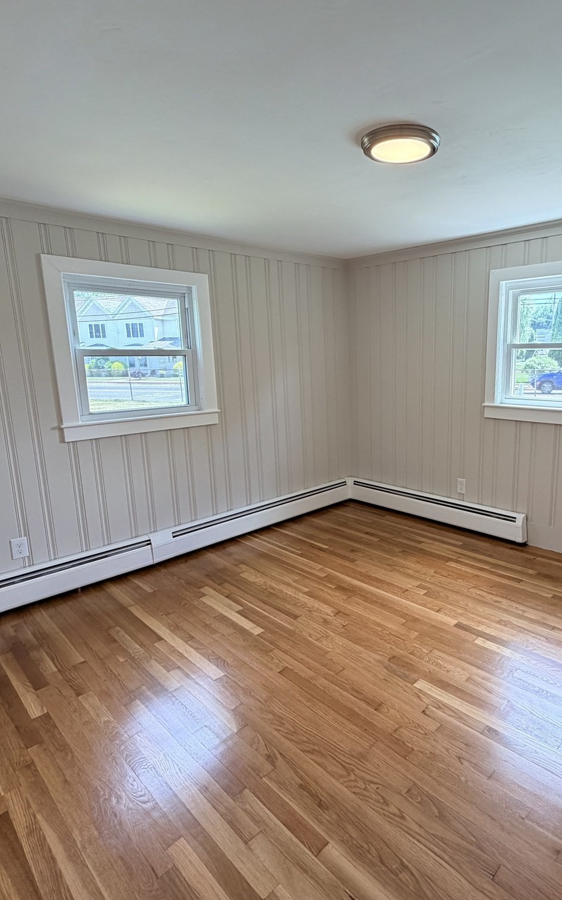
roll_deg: +0.2
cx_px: 390
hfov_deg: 57.9
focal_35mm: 20
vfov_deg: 85.1
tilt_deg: -11.1
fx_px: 490
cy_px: 447
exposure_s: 1/120
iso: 125
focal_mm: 2.22
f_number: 2.2
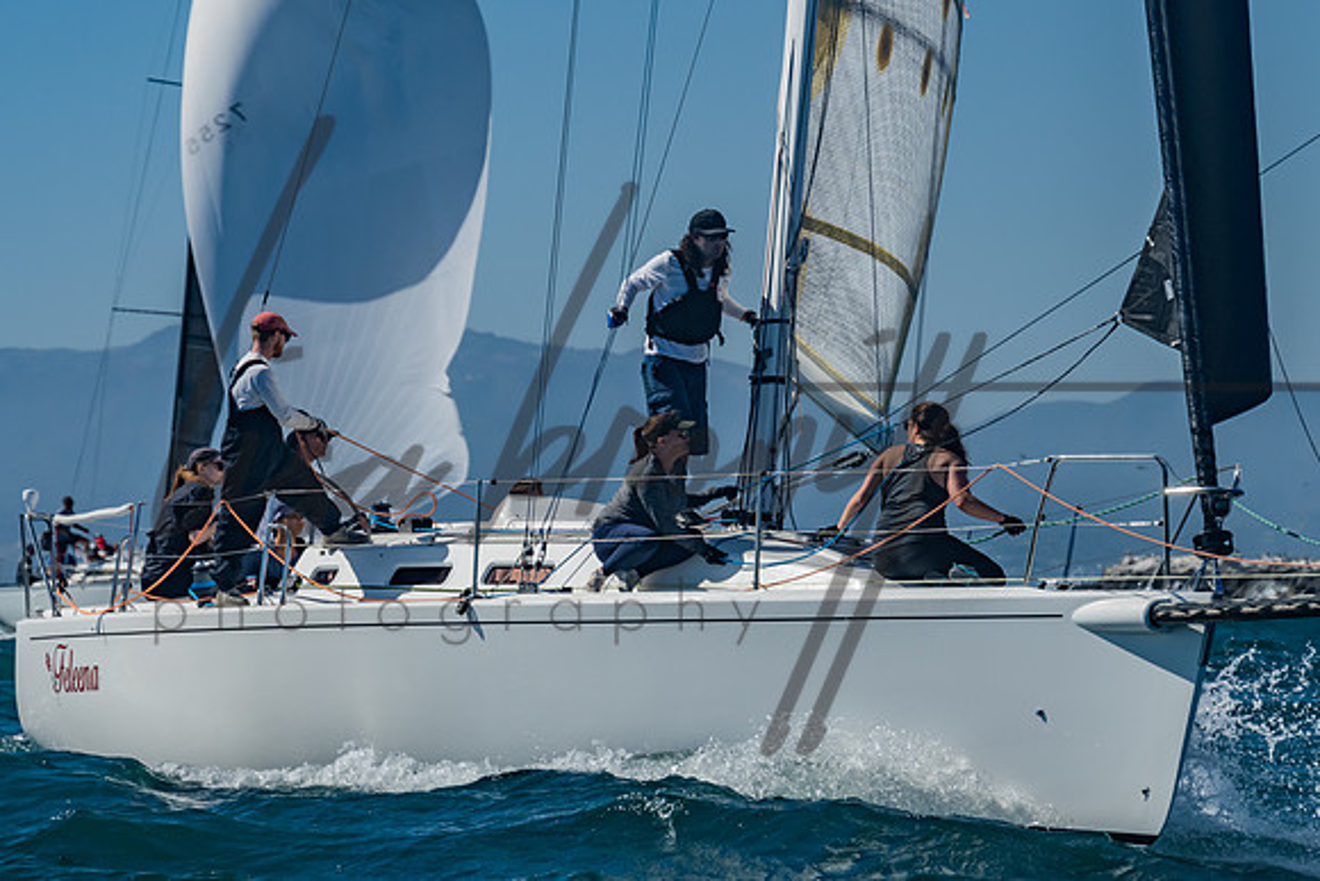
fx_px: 7290
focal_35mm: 199
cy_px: 349
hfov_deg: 10.3
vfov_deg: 6.9
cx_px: 611
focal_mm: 135
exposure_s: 1/1000
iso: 160
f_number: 6.3
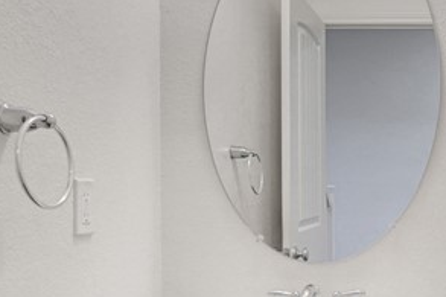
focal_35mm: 52
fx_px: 644
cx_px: 432
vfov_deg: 25.9
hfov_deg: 35.1
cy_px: 184
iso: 800
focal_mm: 14
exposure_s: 1/25
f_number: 8
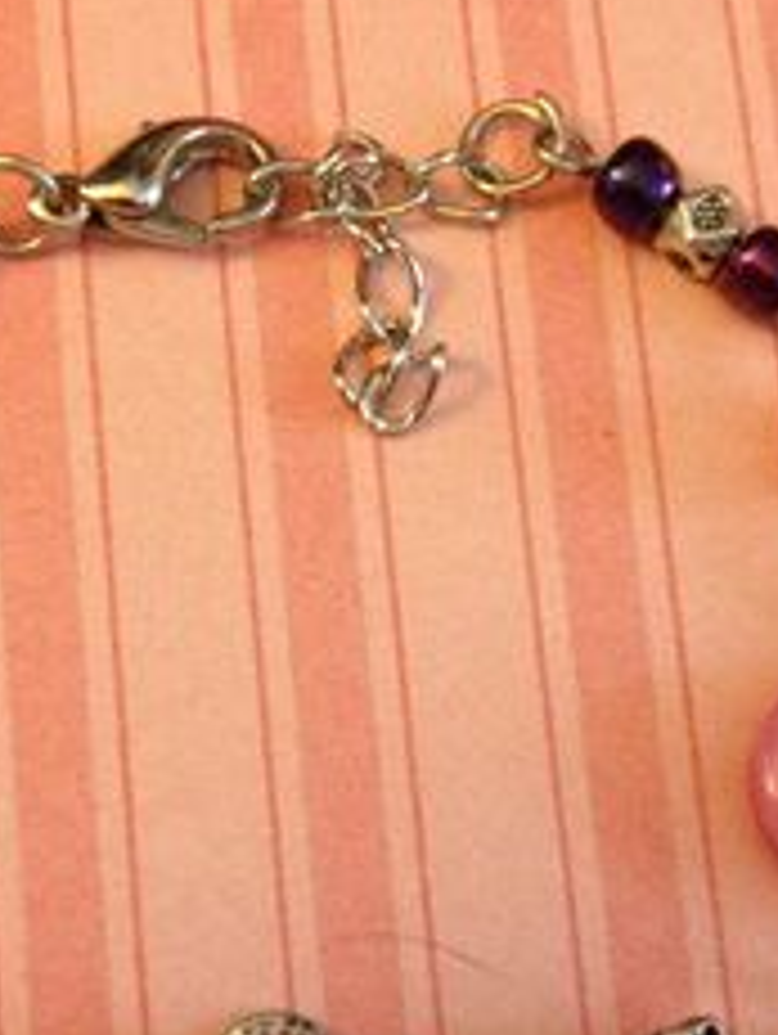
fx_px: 2184
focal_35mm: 73
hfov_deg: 20.1
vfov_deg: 26.3
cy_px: 792
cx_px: 274
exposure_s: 1/20
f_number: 2.4
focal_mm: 4.28
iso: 400
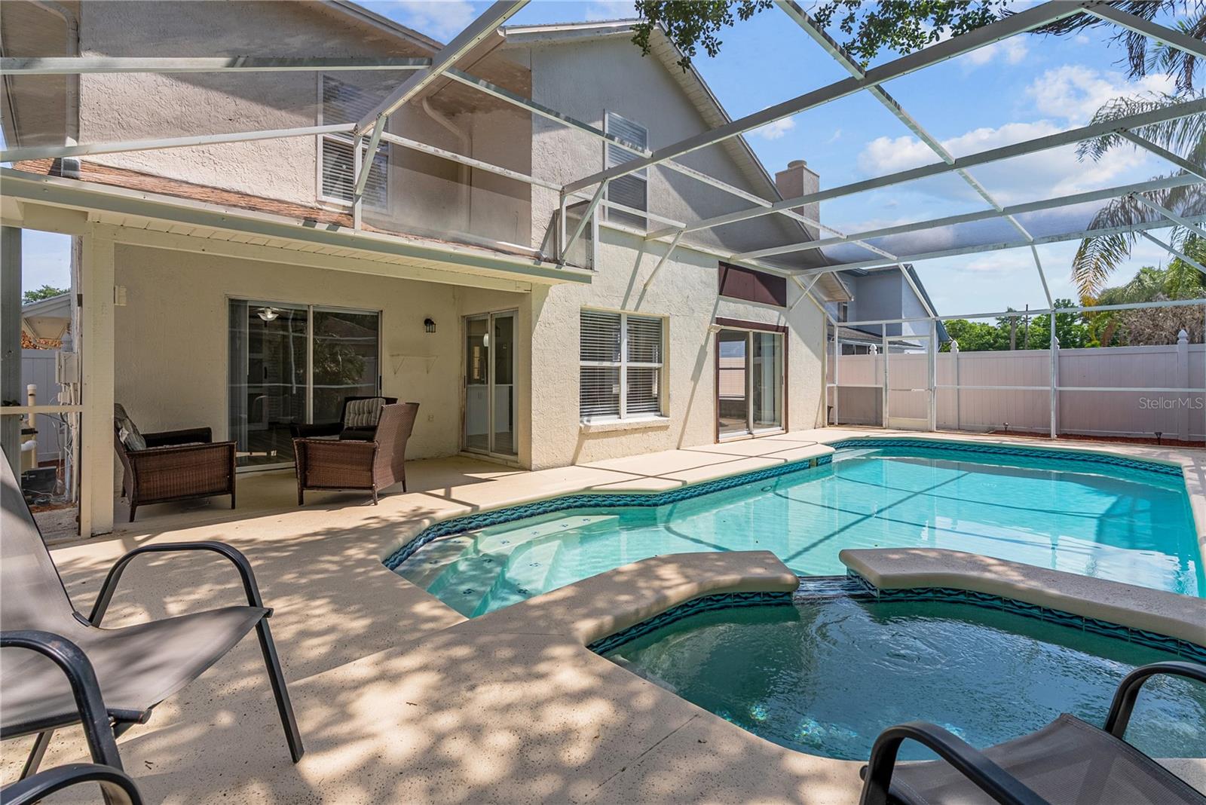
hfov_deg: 96.7
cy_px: 402
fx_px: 536
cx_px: 603
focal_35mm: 16
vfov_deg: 73.8
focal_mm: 16
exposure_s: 1/100
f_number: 10
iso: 100
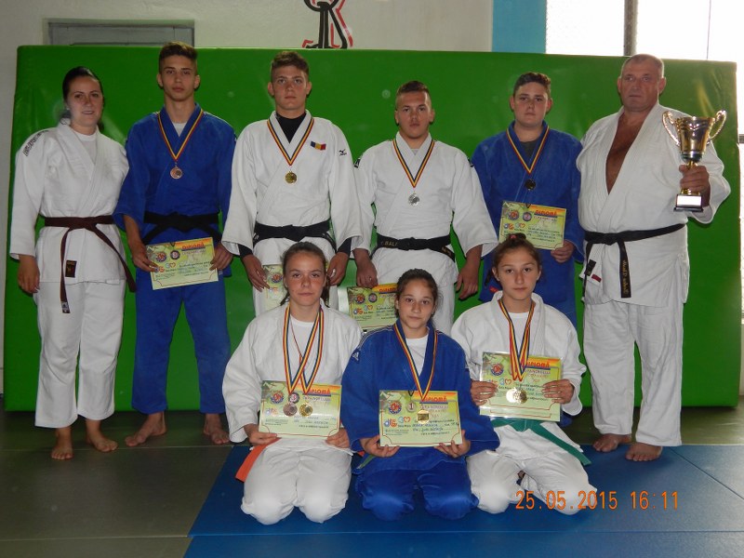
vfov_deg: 40.7
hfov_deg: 52.6
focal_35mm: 35
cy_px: 279
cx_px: 372
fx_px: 752
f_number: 3.3
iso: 200
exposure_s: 1/30
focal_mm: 6.1
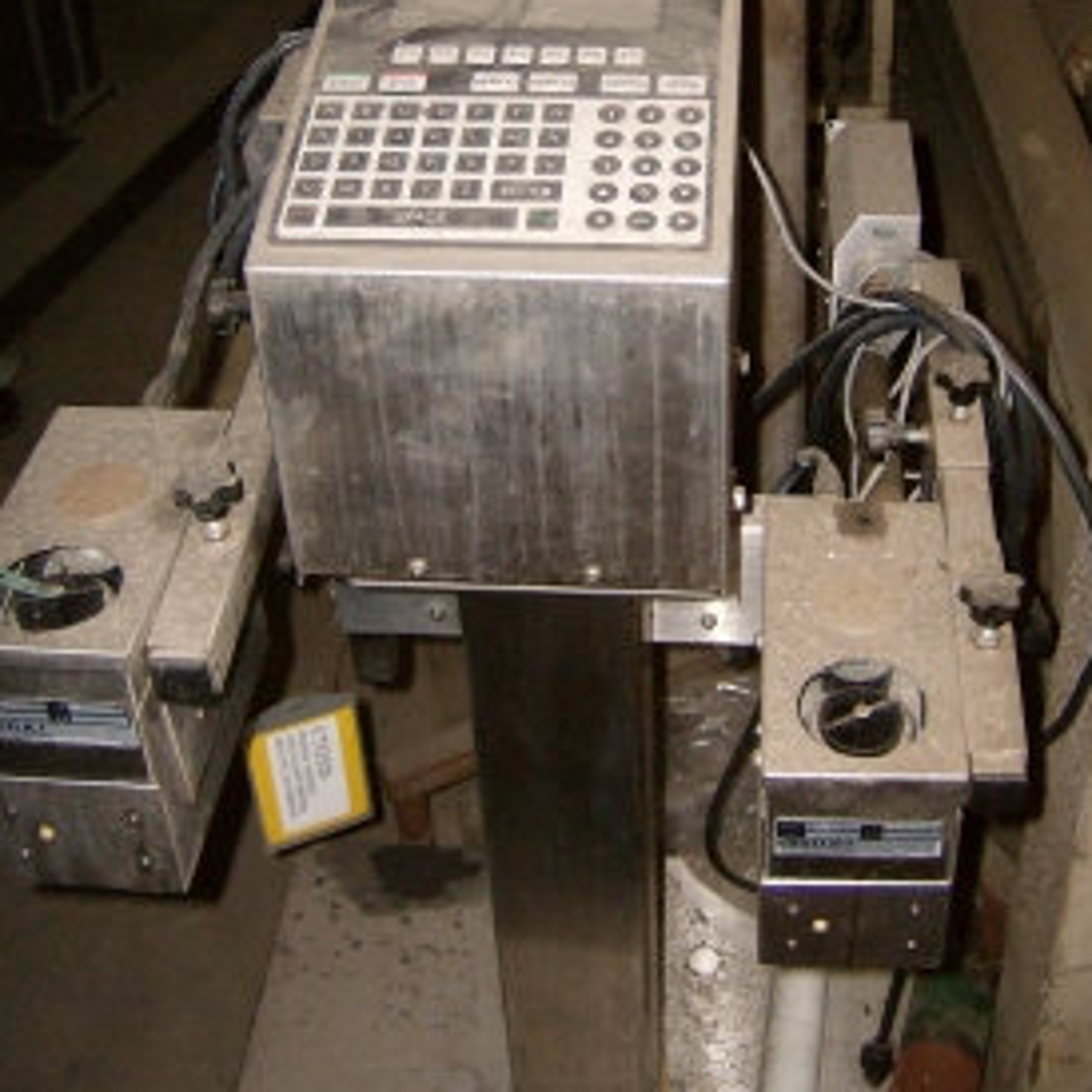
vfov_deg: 34.0
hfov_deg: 34.7
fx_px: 1749
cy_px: 279
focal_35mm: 49
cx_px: 588
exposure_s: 1/60
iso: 200
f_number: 2.8
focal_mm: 6
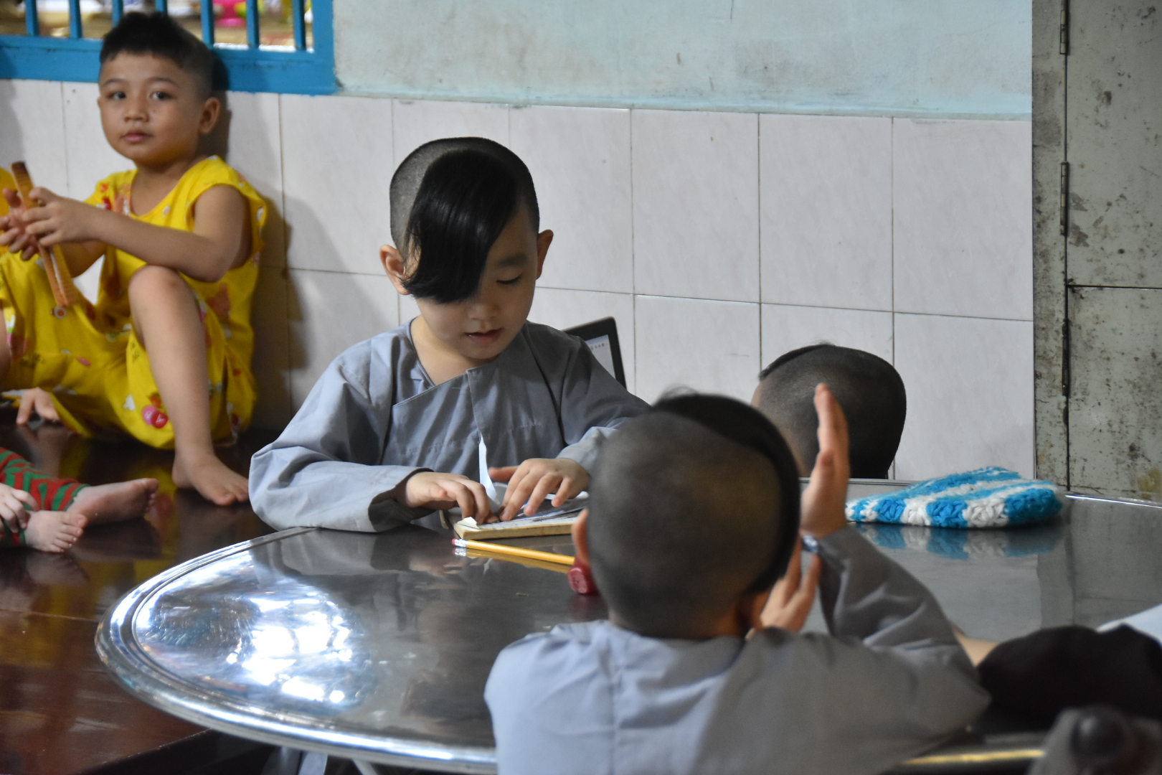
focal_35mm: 120
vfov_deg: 11.4
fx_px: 3873
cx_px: 581
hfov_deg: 17.1
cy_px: 388
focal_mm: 80
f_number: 5
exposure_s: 1/60
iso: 1600
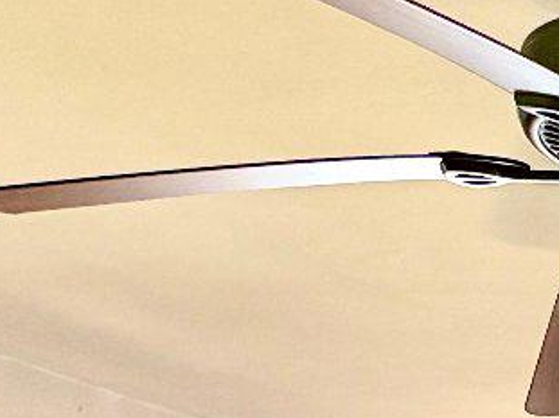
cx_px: 1528
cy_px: 1087
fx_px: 2550
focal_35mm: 158
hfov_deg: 10.1
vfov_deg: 8.4
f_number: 1.78
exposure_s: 1/60
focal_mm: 6.76
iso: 400
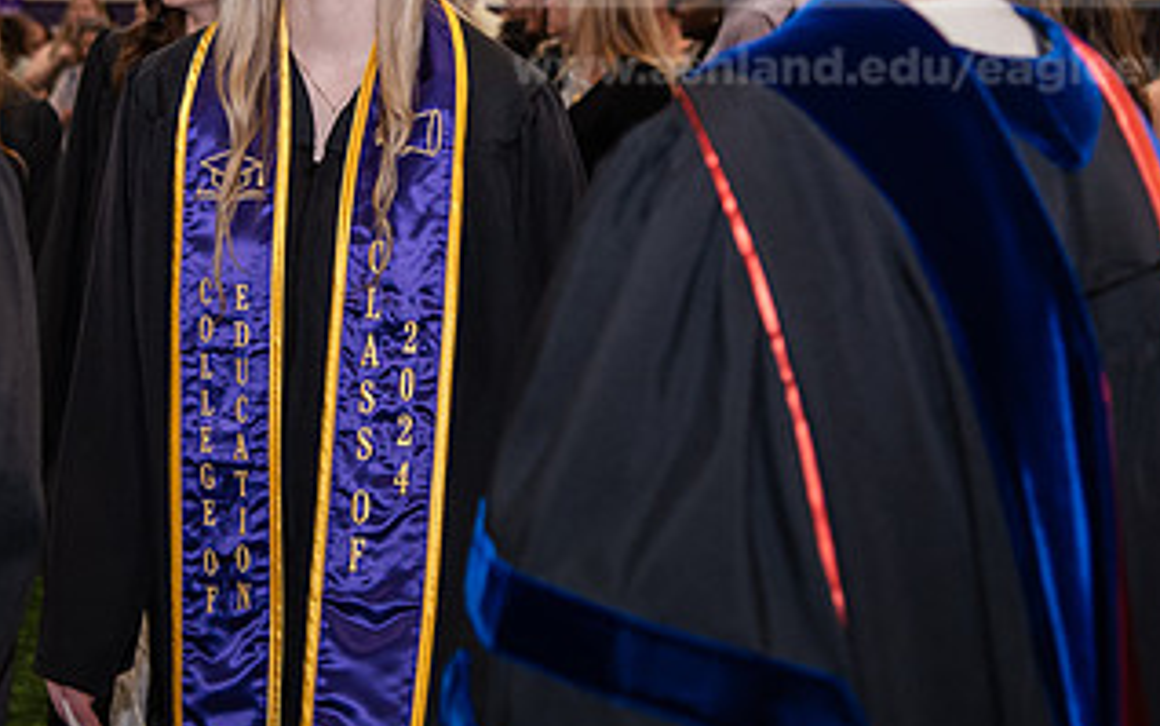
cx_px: 347
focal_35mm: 93
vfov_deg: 14.0
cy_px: 144
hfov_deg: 22.2
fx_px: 2941
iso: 1000
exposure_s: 1/125
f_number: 4
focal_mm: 50
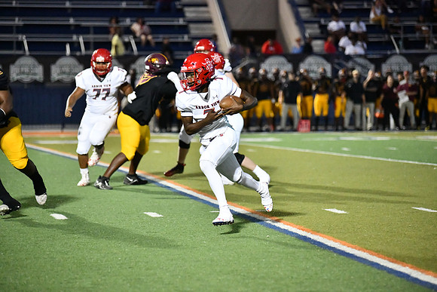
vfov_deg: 8.9
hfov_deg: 13.2
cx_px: 218
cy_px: 146
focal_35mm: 155
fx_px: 1882
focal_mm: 155
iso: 14400
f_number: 3.2
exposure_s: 1/3200
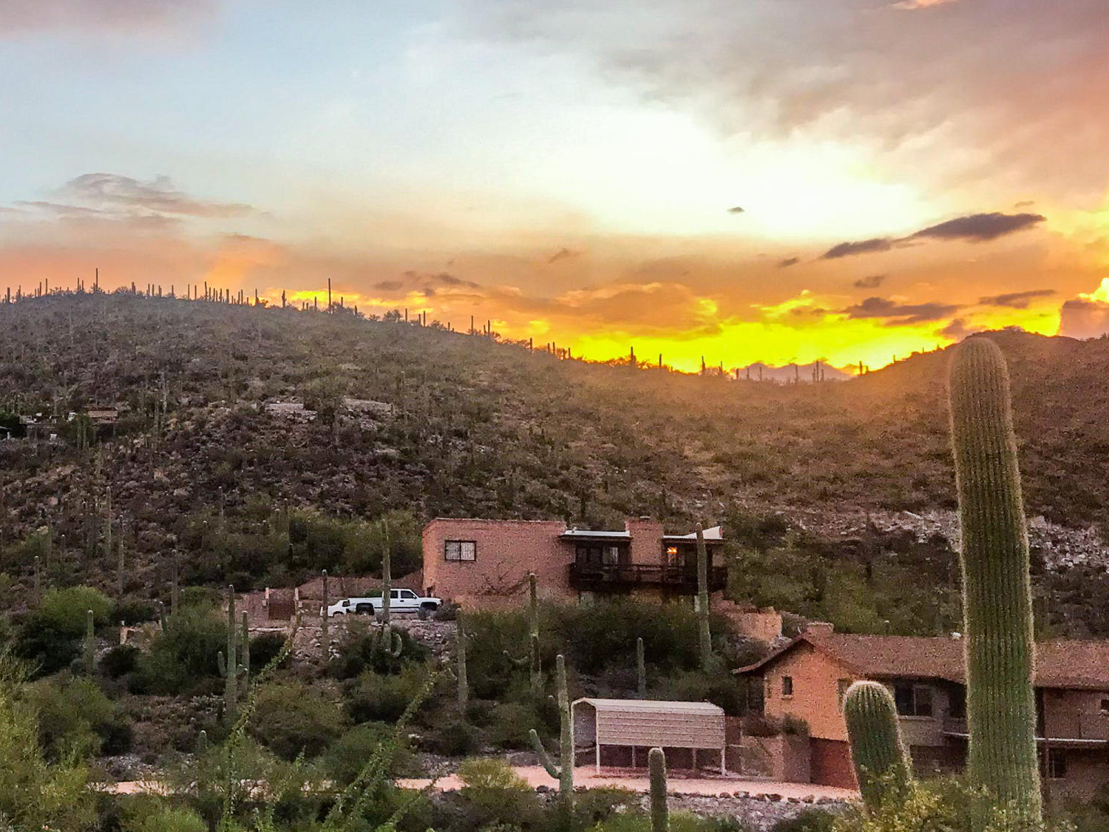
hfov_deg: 31.8
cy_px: 416
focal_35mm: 56
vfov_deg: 26.1
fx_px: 1794
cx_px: 11
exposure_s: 1/120
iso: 32
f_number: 1.8
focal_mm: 3.99
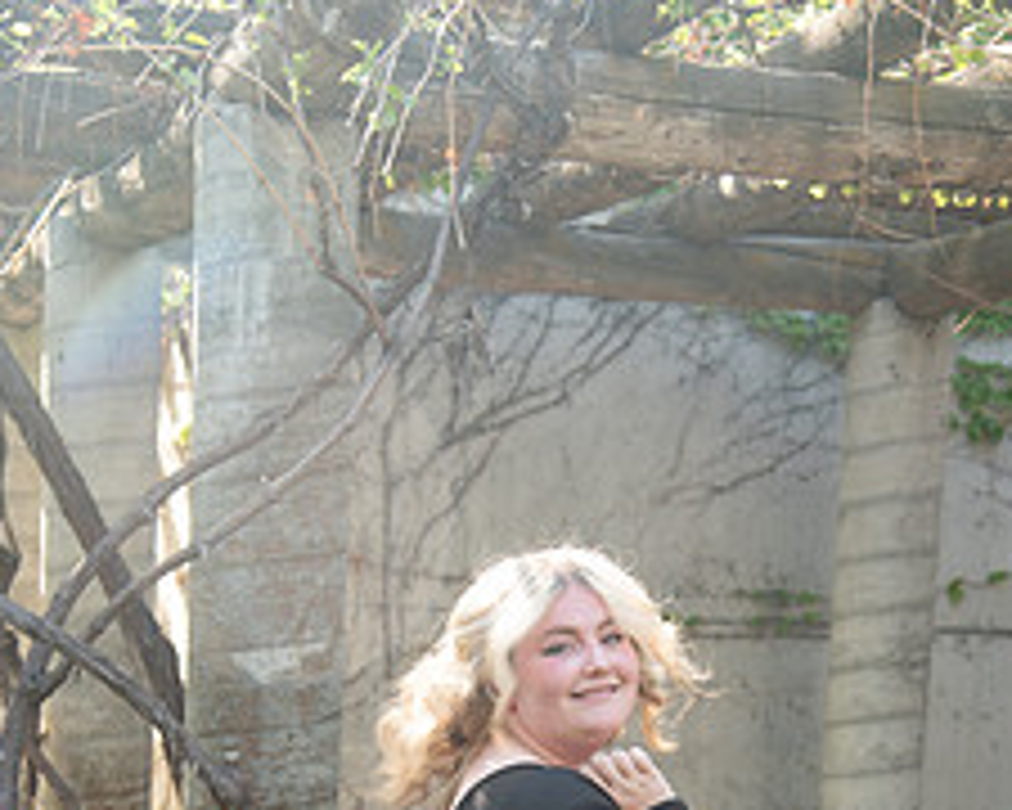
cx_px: 598
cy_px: 990
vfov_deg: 15.7
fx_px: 2815
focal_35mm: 94
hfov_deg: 20.4
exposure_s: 1/125
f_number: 4
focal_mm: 50
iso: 250
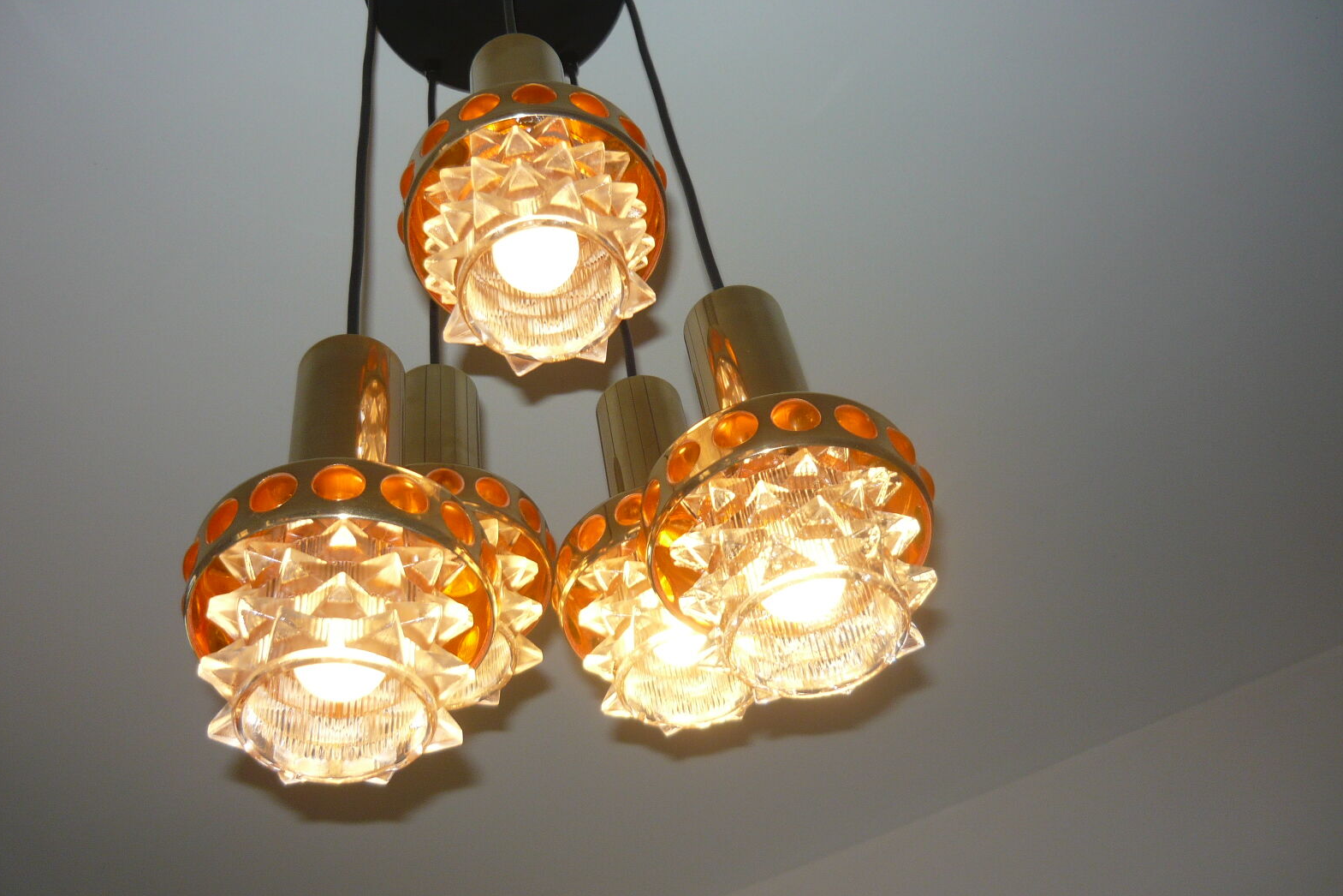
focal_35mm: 35
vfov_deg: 37.9
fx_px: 1306
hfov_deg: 54.4
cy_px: 451
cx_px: 663
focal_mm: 5.5
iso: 100
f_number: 2.8
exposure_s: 1/250
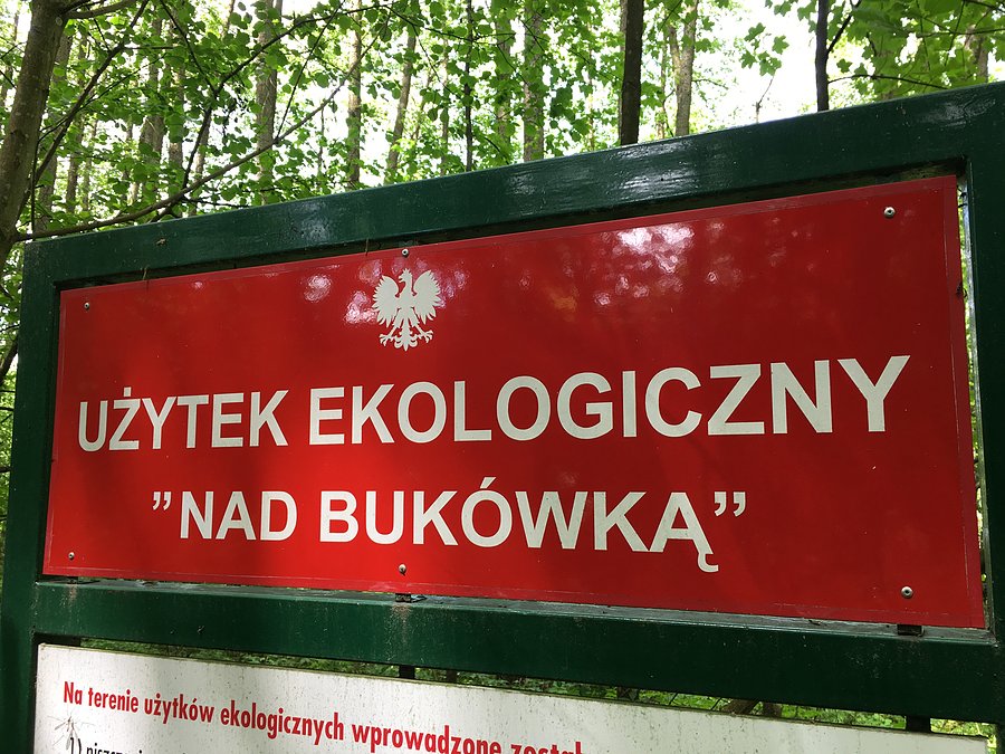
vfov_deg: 48.2
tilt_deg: +6.8
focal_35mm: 29
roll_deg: -1.0
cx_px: 502
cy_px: 377
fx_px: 842
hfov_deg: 61.7
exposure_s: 1/50
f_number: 2.2
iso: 25
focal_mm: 4.15
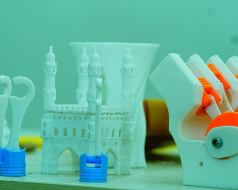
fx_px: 1261
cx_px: 98
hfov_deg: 10.8
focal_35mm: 179
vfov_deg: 8.6
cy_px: 79
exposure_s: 1/160
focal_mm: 85
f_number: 5.6
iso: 800
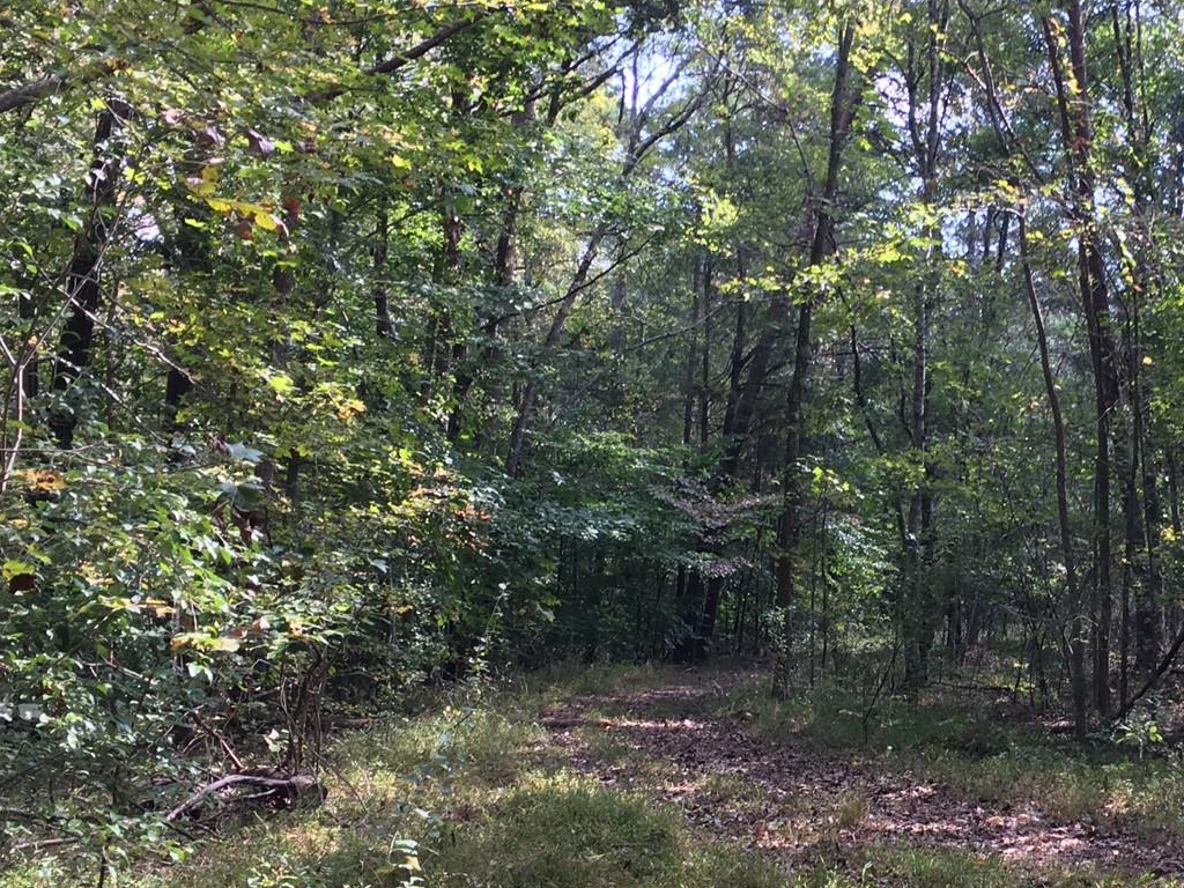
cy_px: 557
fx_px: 1984
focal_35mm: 58
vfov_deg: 25.2
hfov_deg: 32.3
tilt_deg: -0.5
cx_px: 961
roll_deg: +0.7
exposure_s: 1/120
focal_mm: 4.15
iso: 40
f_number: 2.2
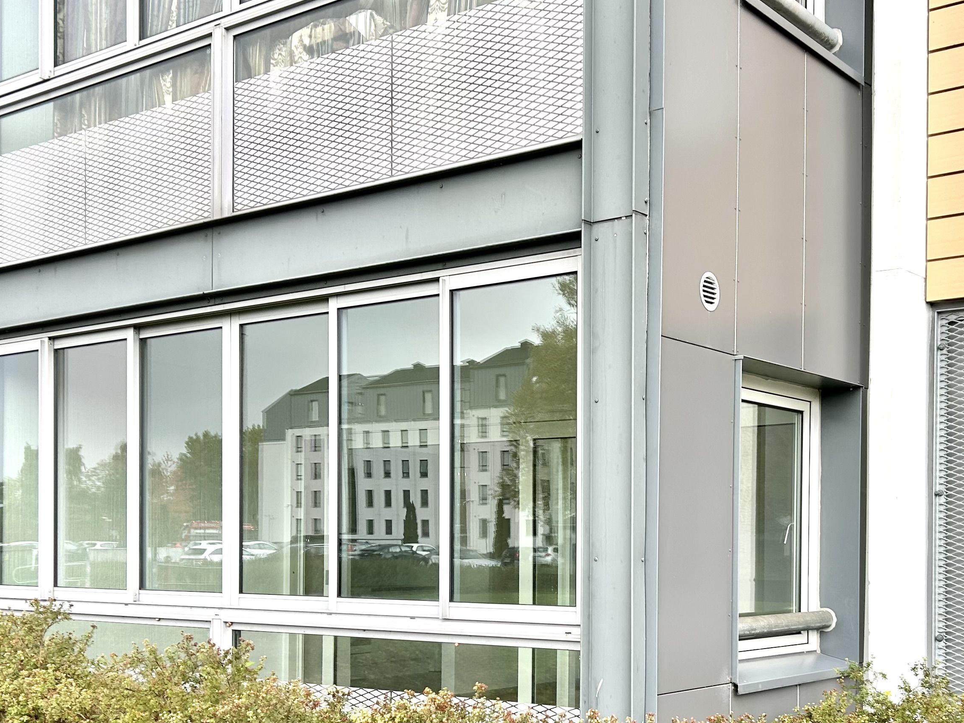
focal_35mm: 46
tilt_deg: +1.4
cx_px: 613
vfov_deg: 30.9
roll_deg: +0.0
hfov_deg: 40.9
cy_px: 550
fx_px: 1281
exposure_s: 1/121
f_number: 1.5
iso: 40
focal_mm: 5.7
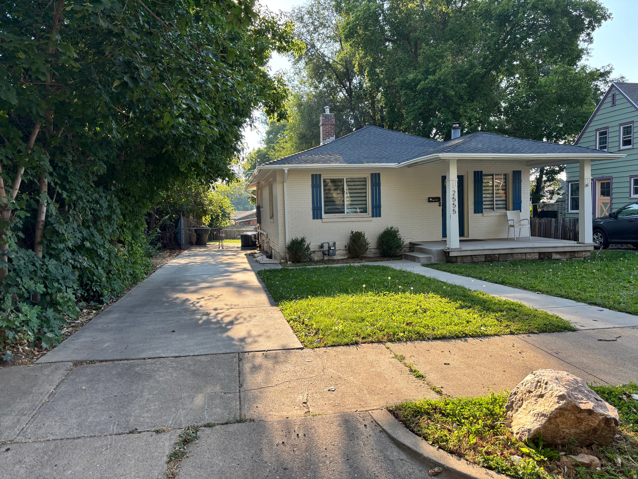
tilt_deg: -5.0
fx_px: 479
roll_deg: +1.7
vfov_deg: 53.1
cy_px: 240
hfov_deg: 67.3
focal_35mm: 26
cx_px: 319
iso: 50
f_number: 1.6
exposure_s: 1/597
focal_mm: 5.96
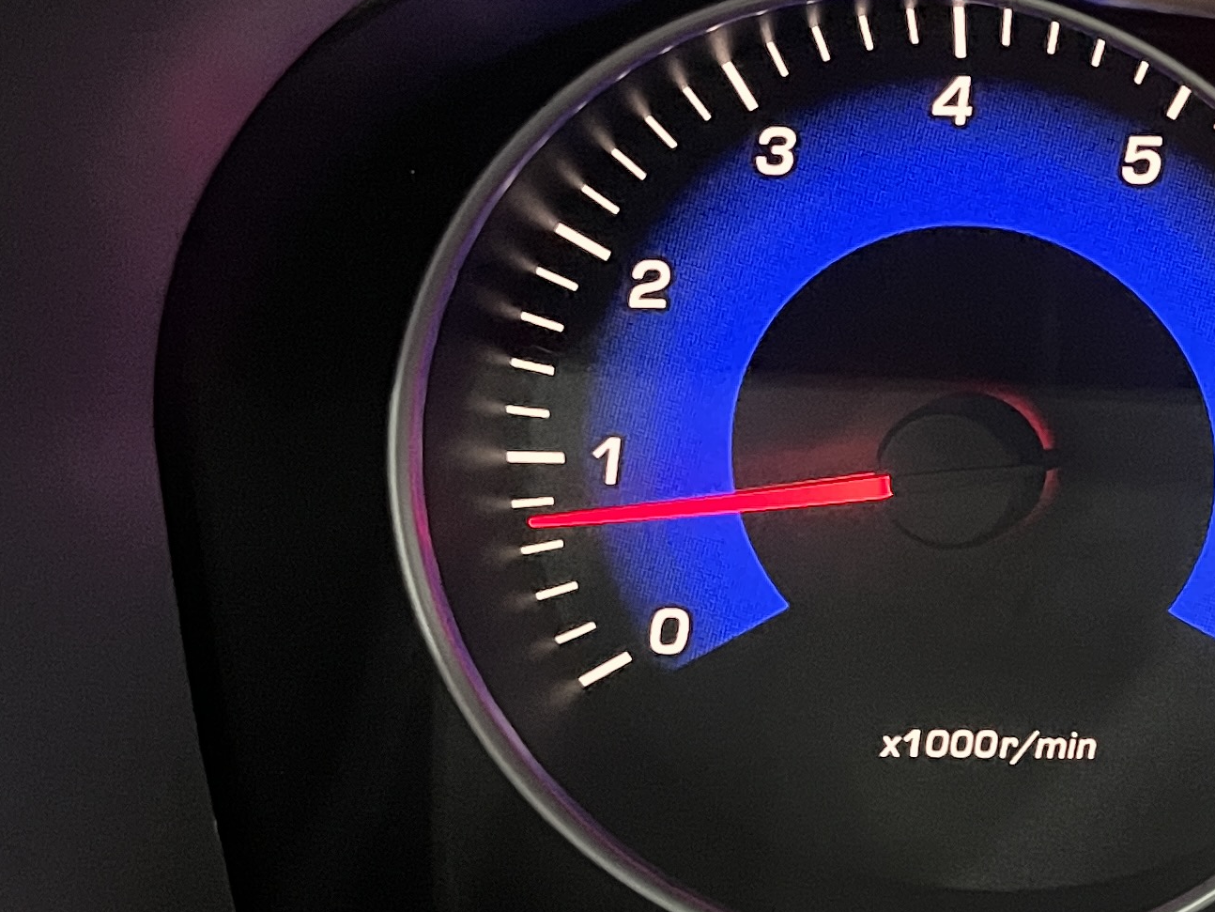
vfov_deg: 18.2
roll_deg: -0.1
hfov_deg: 20.5
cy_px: 473
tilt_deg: -26.5
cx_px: 1844
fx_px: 2844
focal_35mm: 81
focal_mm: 4.2
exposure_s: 1/28
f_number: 1.6
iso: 1000
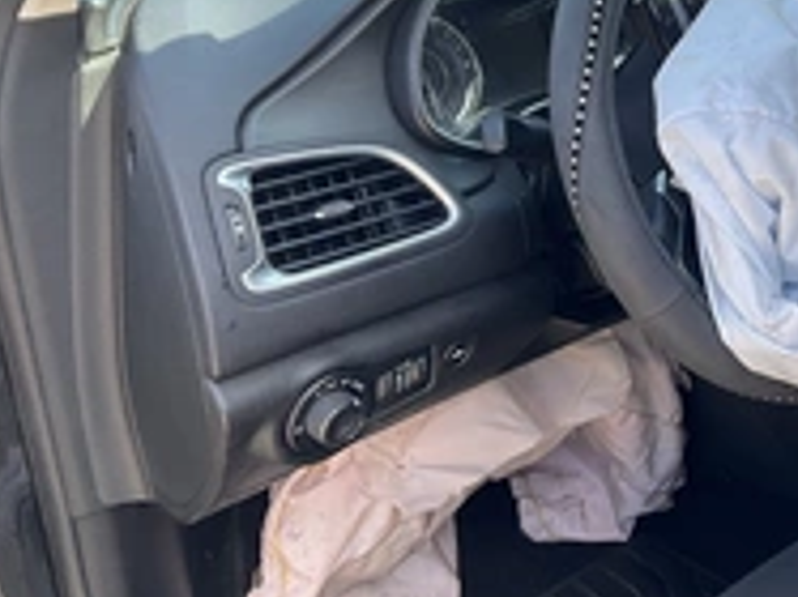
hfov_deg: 29.3
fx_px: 1428
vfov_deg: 23.4
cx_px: 785
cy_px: 166
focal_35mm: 62
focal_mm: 3
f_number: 1.8
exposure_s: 1/131
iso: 16
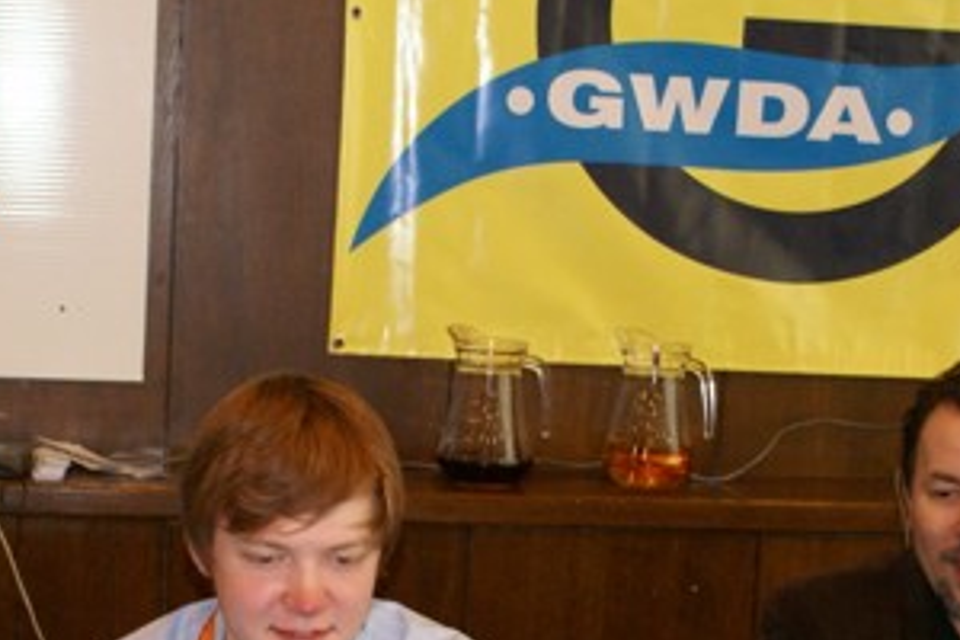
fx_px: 2426
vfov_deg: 15.0
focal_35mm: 91
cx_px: 416
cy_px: 480
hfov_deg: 22.4
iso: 800
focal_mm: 26
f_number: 4.5
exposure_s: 1/15
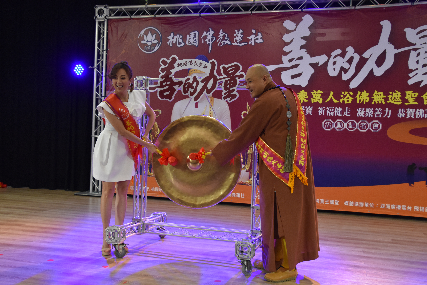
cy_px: 142
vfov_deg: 34.2
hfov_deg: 49.6
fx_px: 463
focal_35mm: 39
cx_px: 214
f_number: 6.3
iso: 1600
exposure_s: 1/160
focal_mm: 26
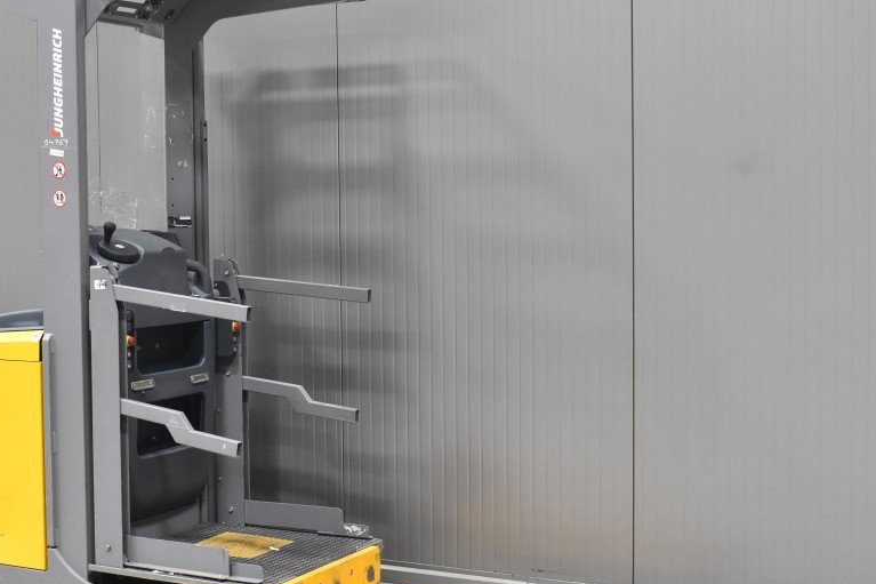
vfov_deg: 22.2
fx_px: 1484
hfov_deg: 32.5
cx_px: 274
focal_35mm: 61
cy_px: 302
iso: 1600
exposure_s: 1/30
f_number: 5.6
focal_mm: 26
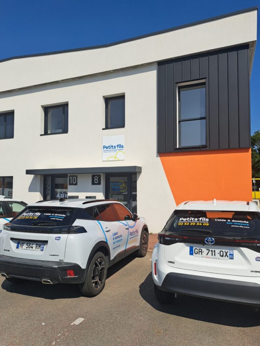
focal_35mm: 24
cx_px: 130
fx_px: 240
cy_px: 173
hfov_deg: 56.8
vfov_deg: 71.6
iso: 50
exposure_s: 1/1825
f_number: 1.8
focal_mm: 5.23
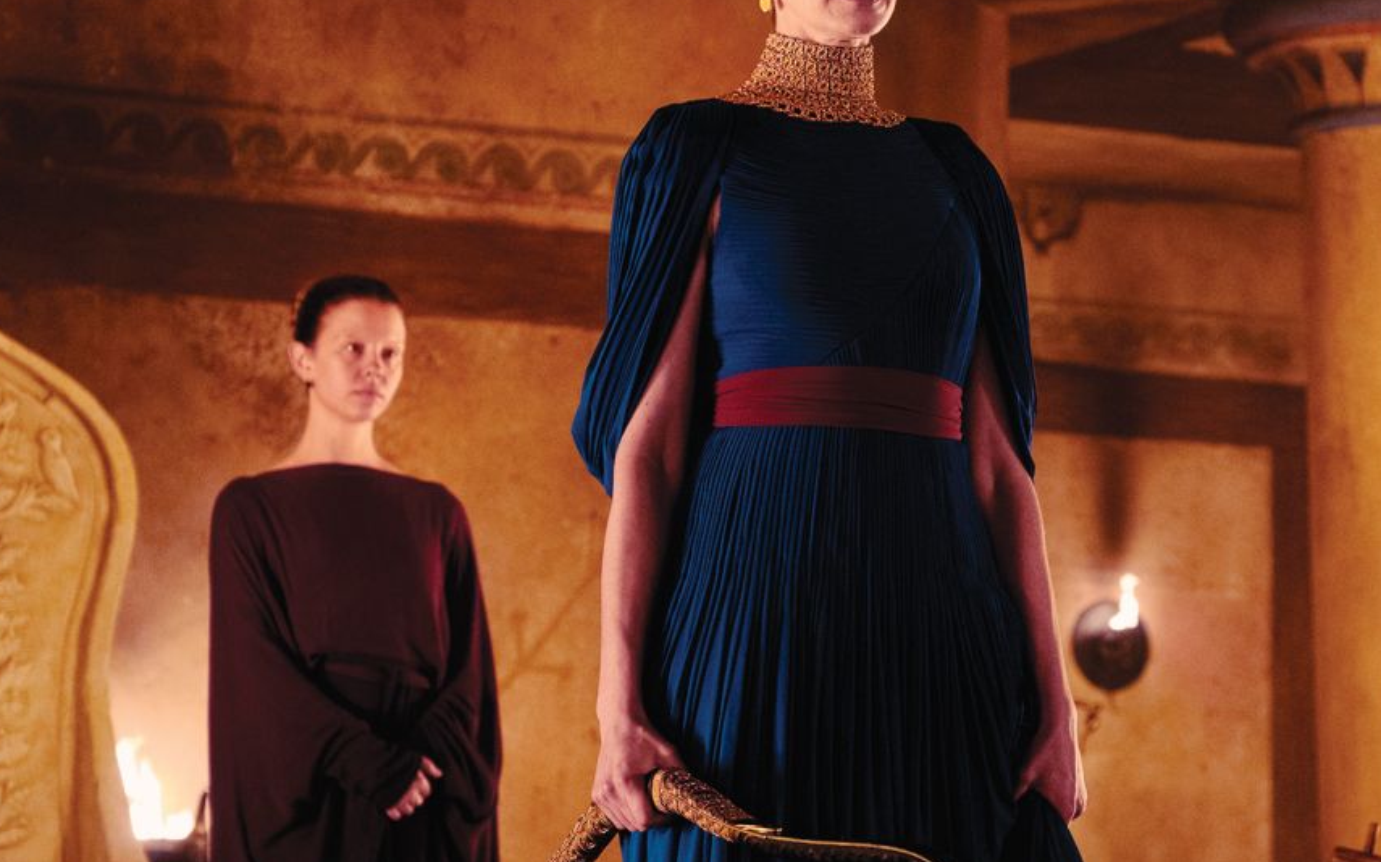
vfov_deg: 9.2
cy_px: 426
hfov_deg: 14.6
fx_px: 5381
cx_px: 854
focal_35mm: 143
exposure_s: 1/60
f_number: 3.6
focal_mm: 50
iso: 3200
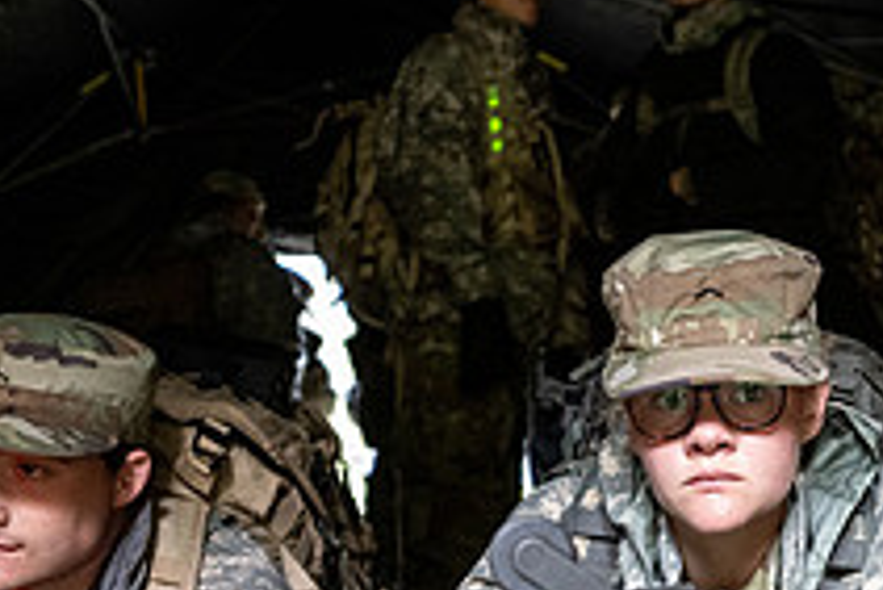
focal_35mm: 66
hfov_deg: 29.7
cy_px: 508
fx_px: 1620
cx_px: 728
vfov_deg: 20.3
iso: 6400
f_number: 2.8
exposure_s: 1/100
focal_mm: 24
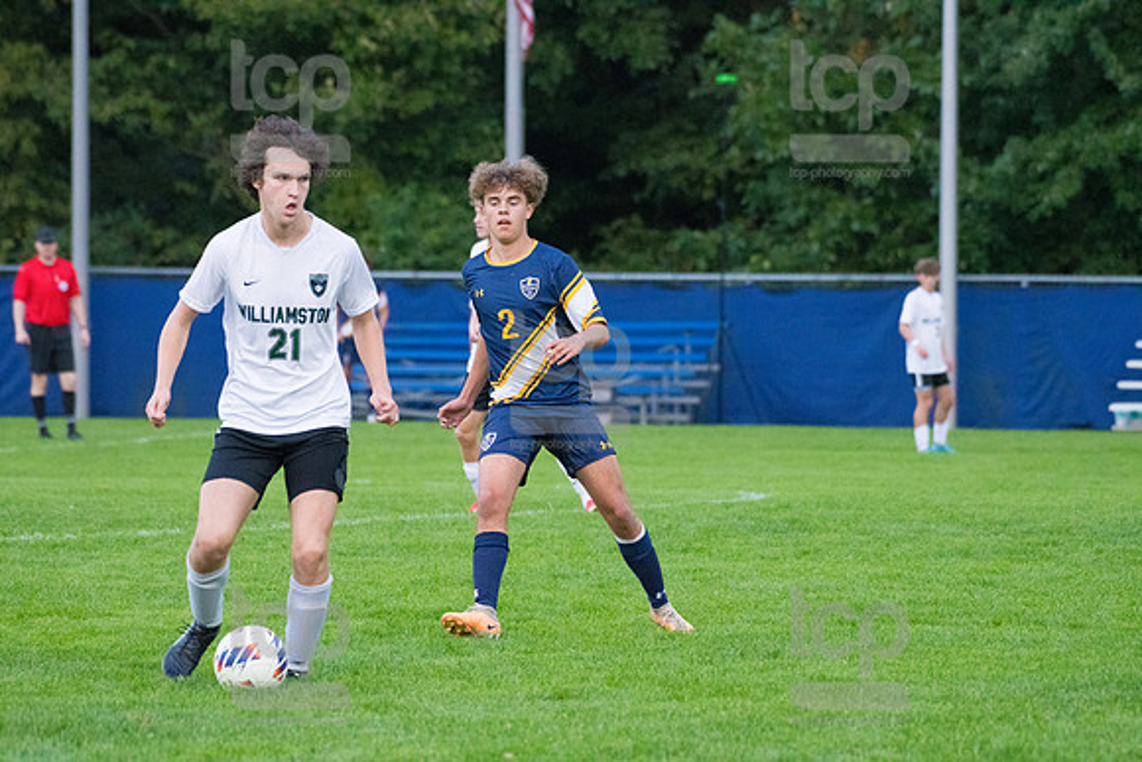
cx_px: 571
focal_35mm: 220
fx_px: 6980
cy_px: 381
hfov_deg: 9.4
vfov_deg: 6.2
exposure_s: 1/2000
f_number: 5.6
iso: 6400
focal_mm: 220
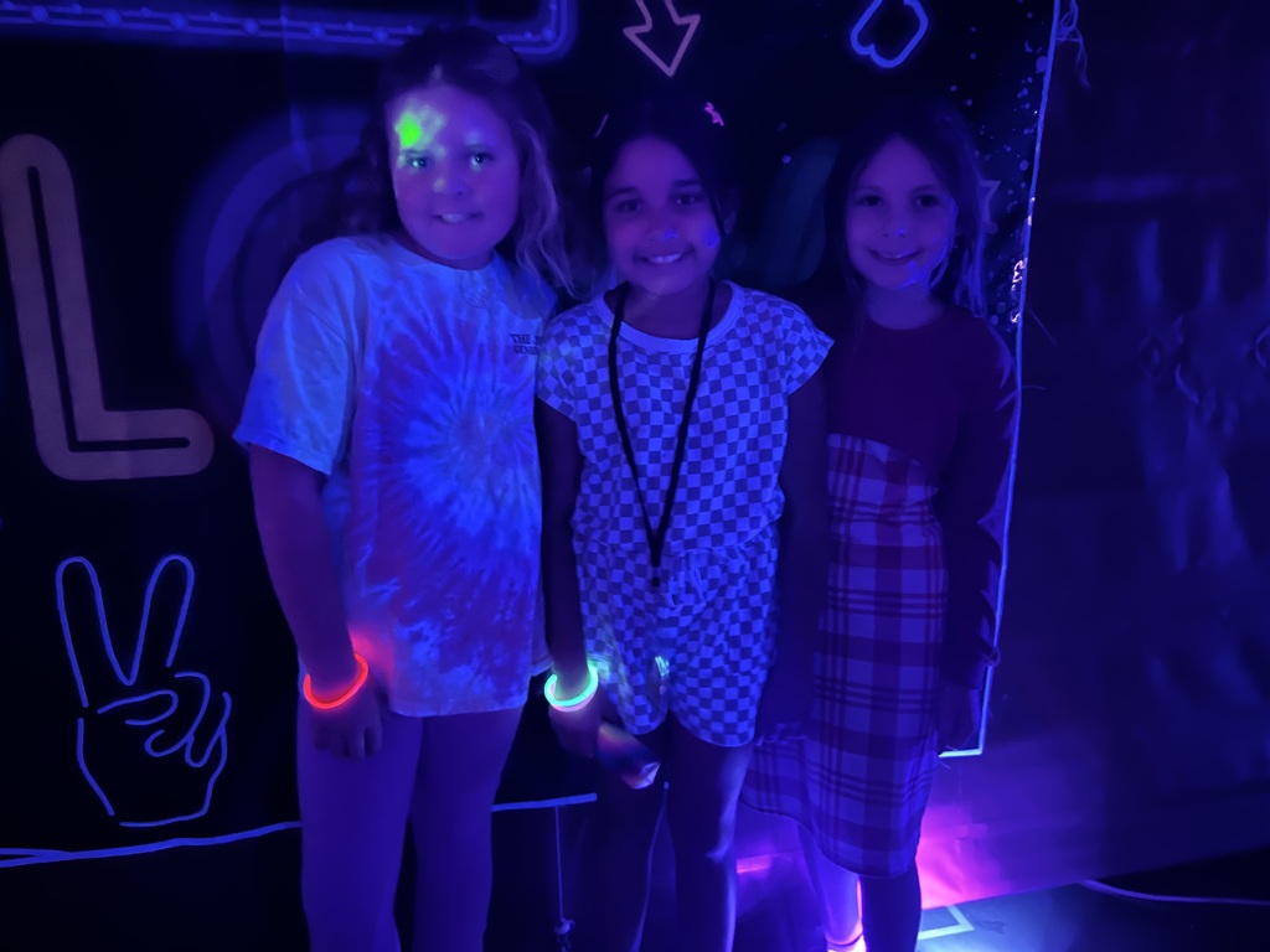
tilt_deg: -13.7
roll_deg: +1.5
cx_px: 635
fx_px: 954
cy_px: 476
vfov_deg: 53.1
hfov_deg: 67.3
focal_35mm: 26
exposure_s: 1/5
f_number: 1.5
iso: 2500
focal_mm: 5.7
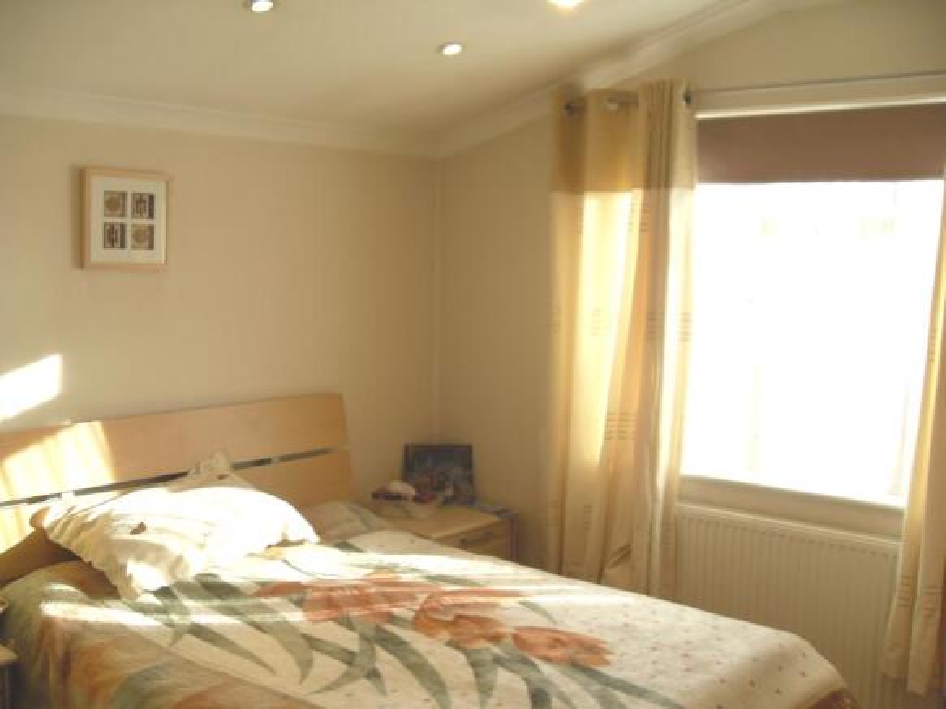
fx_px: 929
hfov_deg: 54.0
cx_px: 473
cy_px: 354
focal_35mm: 34
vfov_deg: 41.8
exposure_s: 1/125
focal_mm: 6.3
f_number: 2.8
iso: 80
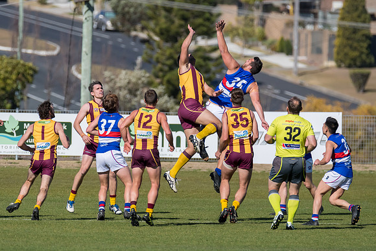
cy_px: 121
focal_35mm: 727
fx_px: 7591
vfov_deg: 1.9
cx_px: 198
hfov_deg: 2.8
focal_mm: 460
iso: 800
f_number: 8
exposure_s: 1/6400
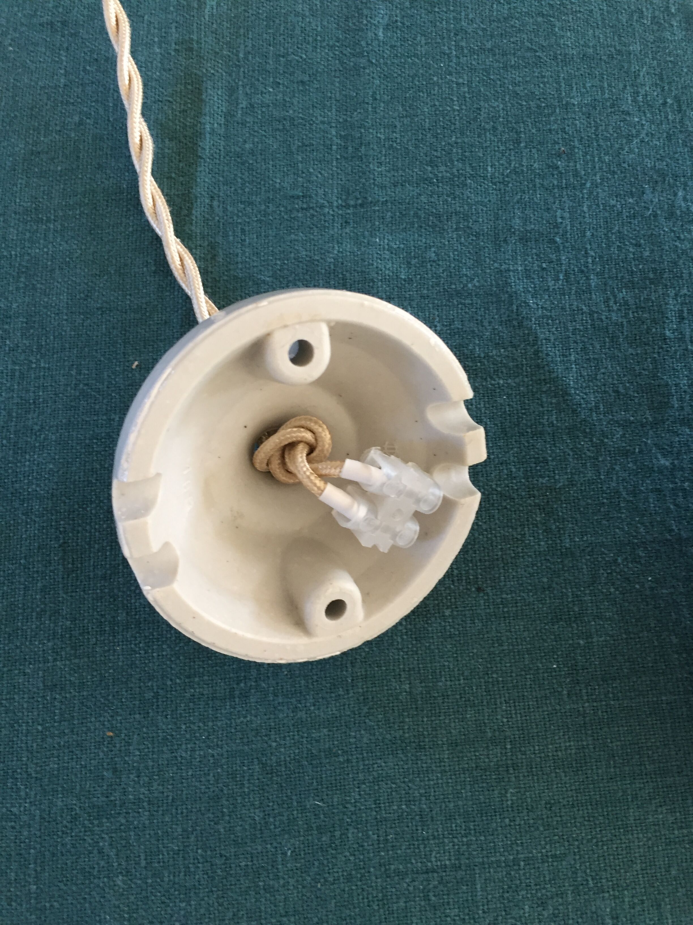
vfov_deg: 61.7
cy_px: 462
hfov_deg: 48.2
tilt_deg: -76.8
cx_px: 346
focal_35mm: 29
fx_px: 774
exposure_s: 1/33
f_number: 2.2
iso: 100
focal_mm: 4.15
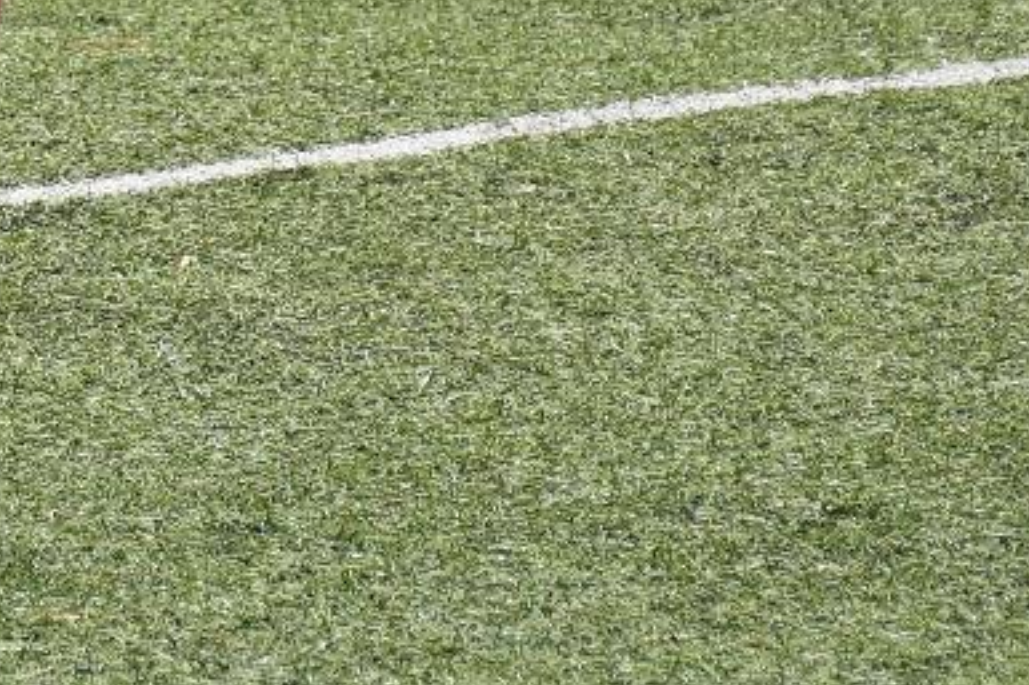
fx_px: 17999
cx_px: -400
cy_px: -584
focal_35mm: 630
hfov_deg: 3.3
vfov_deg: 2.2
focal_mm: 100
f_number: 5.6
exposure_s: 1/500
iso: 160
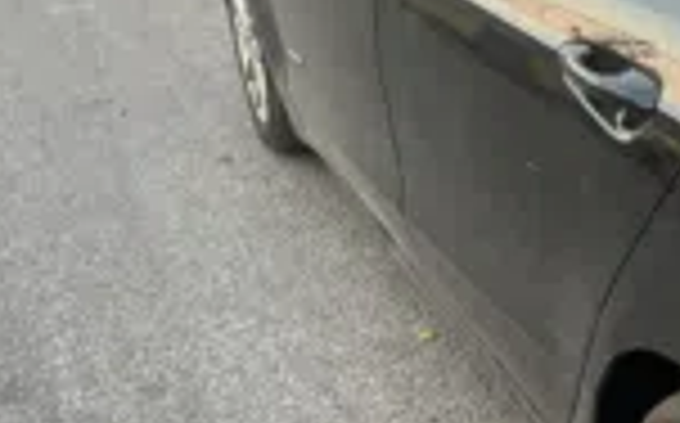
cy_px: 274
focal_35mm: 73
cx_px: 599
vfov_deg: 17.8
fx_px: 1351
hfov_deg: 27.3
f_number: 1.5
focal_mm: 5.7
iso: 125
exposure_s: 1/121
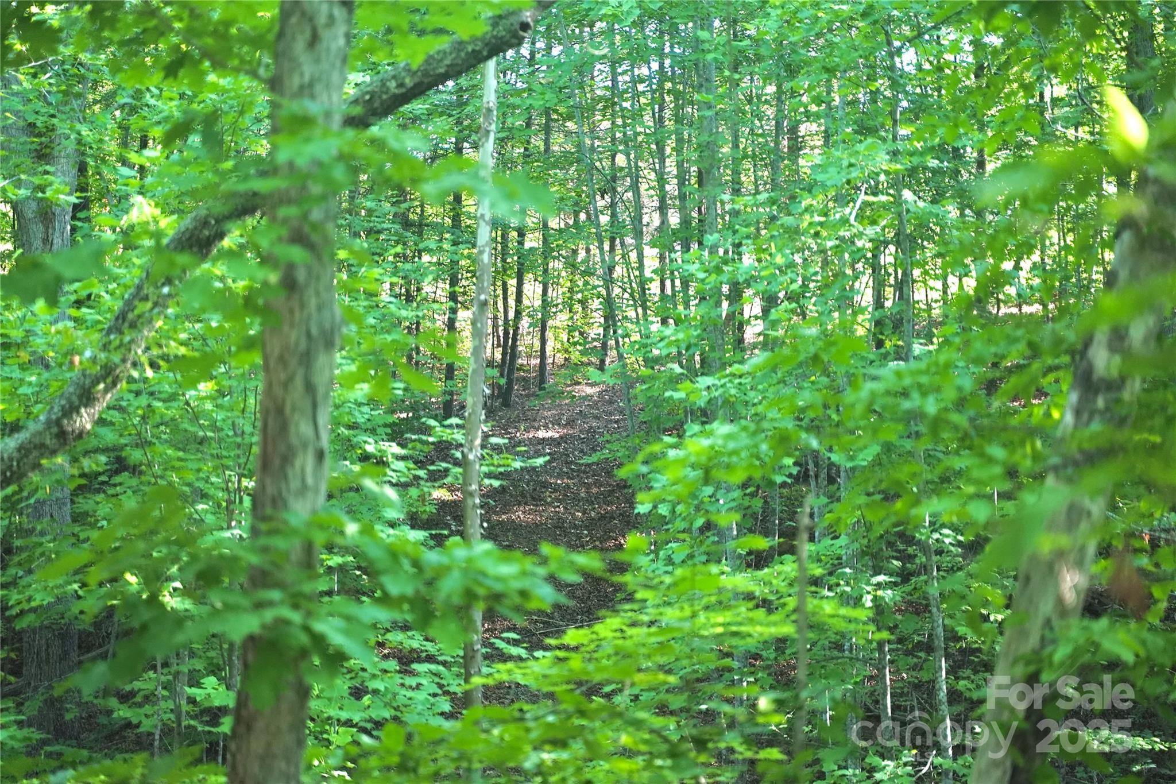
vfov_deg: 18.2
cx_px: 588
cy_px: 392
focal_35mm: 75
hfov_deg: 27.0
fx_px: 2450
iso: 3200
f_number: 2.8
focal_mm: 75
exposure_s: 1/200
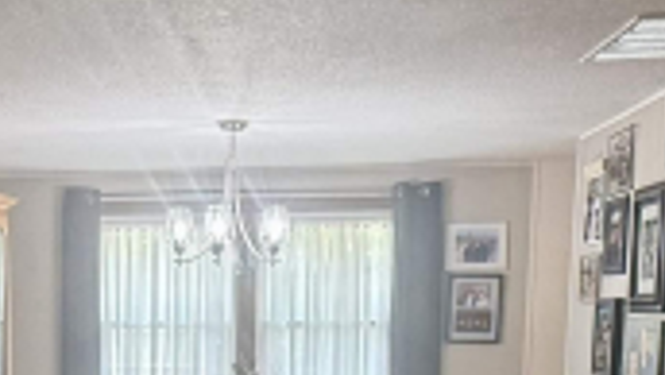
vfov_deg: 19.2
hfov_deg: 34.3
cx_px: 130
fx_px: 1041
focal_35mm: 59
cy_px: 460
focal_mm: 2.22
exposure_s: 1/120
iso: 250
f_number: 2.2
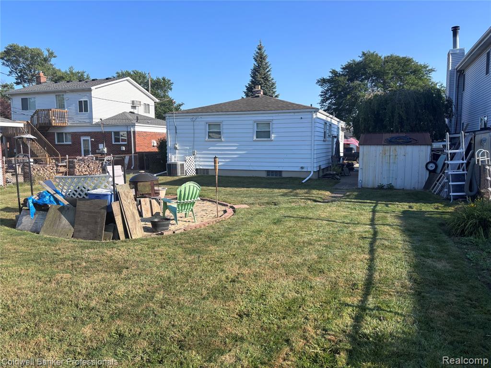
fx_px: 369
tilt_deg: -5.7
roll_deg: -0.1
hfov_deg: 67.3
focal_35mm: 26
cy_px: 184
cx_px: 246
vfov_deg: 53.1
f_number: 1.6
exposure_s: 1/1876
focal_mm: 5.96
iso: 50
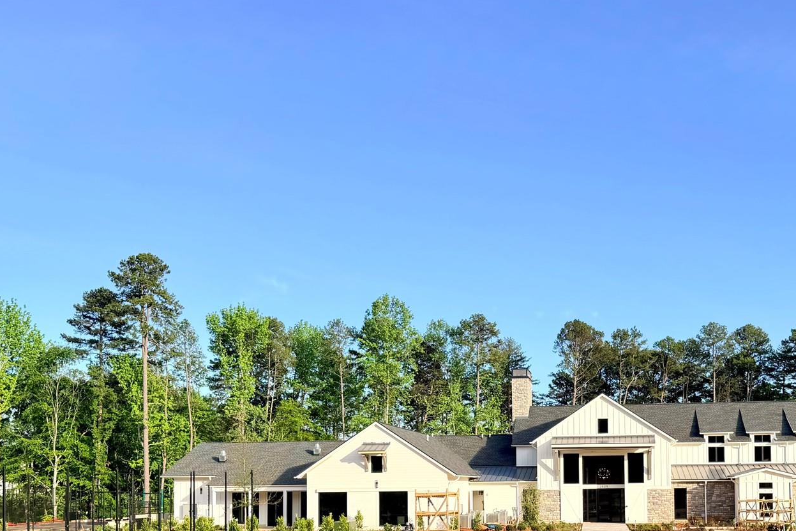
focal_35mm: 41
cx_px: 509
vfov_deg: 31.4
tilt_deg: +1.9
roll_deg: +0.6
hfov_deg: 46.9
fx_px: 906
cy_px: 459
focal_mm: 6.76
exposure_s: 1/1689
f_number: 1.78
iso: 80
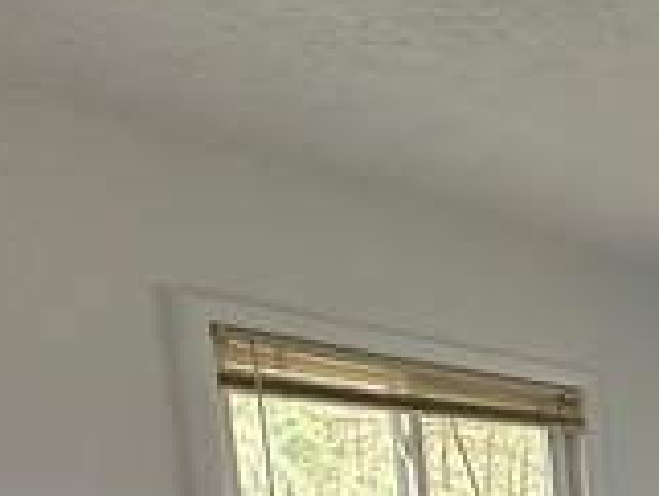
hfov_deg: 24.7
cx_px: 1013
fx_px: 1105
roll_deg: +1.9
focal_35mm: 58
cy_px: 775
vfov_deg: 20.9
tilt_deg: -7.9
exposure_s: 1/60
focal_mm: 2.22
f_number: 2.2
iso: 400
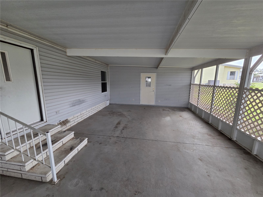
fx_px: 99
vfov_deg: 89.9
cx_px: 132
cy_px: 98
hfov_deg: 106.2
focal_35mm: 13
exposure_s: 1/359
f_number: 2.2
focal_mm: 2.2
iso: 200
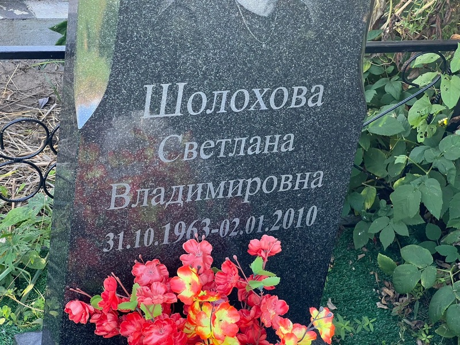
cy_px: 172
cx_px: 230
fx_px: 1023
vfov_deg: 19.1
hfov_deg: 25.3
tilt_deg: -33.9
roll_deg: -14.0
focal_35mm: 77
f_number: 2.8
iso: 80
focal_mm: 9
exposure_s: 1/99
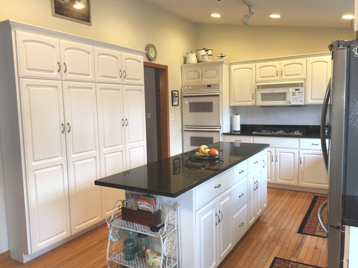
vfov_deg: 48.2
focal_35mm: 29
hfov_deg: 61.7
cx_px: 179
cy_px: 134
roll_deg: +1.9
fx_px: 300
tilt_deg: -6.5
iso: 32
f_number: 2.2
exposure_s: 1/30
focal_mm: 4.15
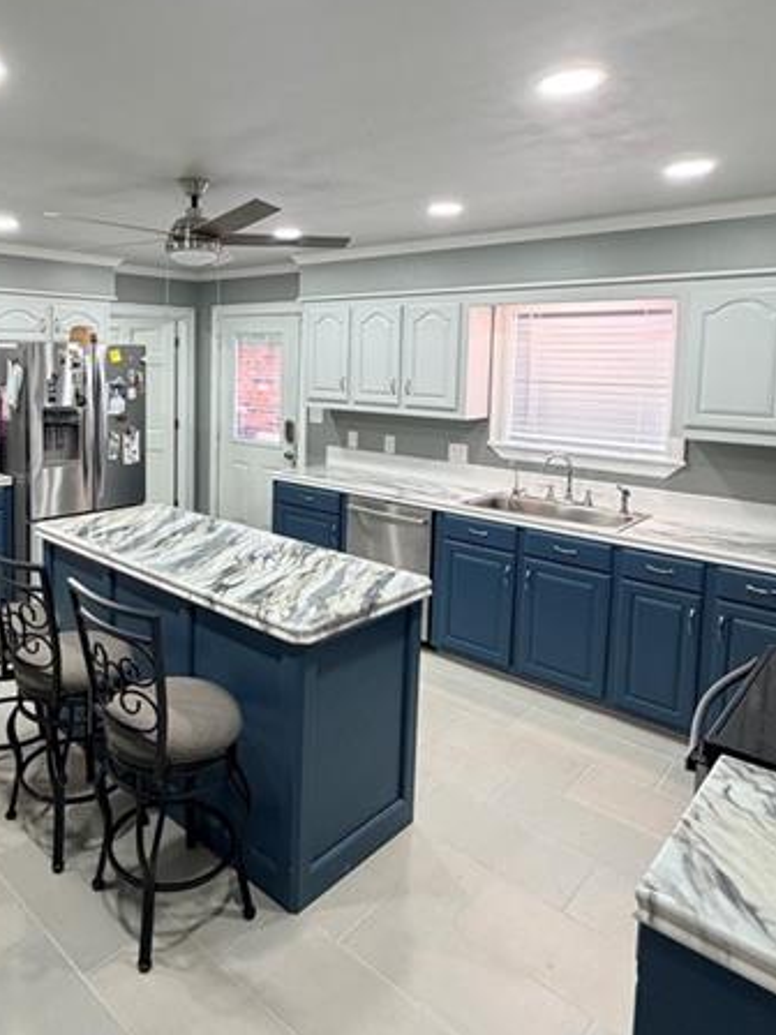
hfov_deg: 55.0
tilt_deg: -5.2
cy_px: 414
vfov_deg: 70.8
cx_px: 229
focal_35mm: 24
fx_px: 717
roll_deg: -0.9
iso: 320
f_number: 2.2
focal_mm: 2.22
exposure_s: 1/120
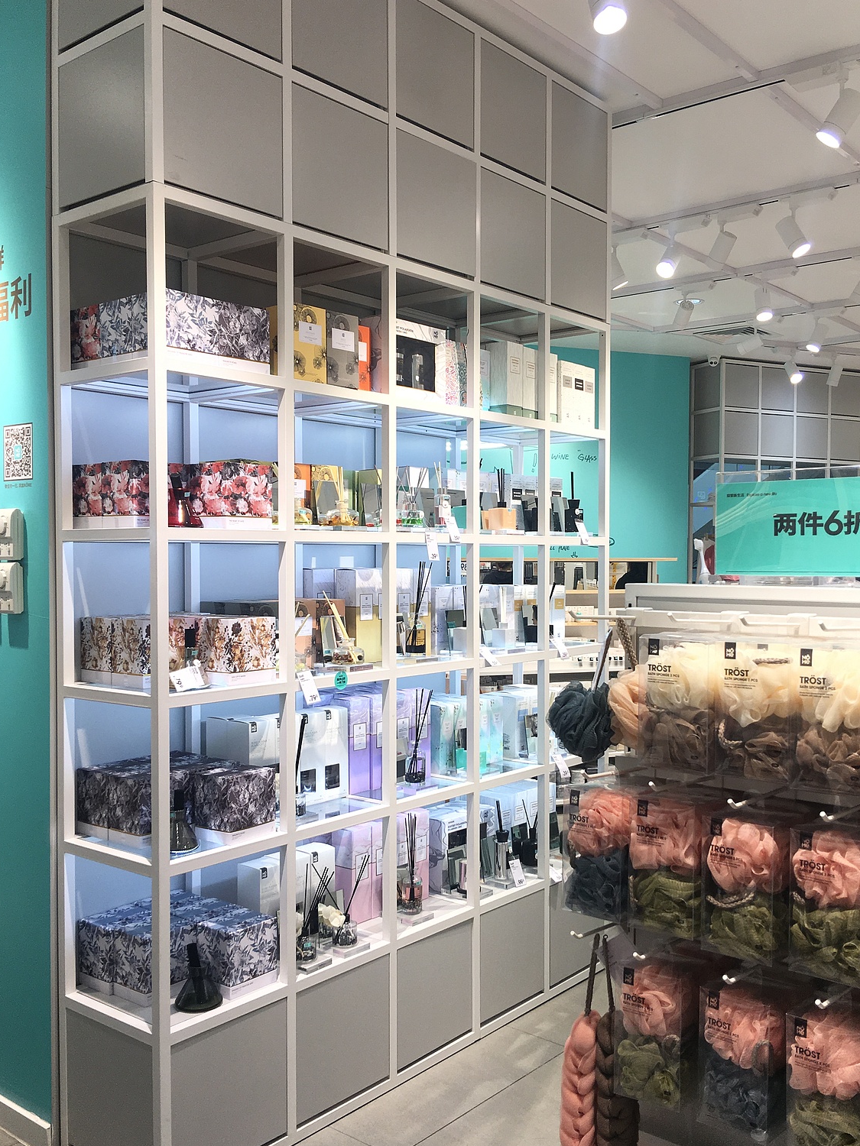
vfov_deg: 55.3
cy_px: 591
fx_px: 1093
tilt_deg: -0.6
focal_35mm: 33
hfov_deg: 42.9
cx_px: 456
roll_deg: -0.6
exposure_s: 1/131
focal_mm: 4.15
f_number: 2.2
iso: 25
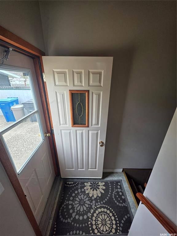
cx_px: 88
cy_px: 118
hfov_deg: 89.9
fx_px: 89
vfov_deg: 106.2
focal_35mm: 13
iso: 50
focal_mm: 2.2
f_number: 1.9
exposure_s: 1/120
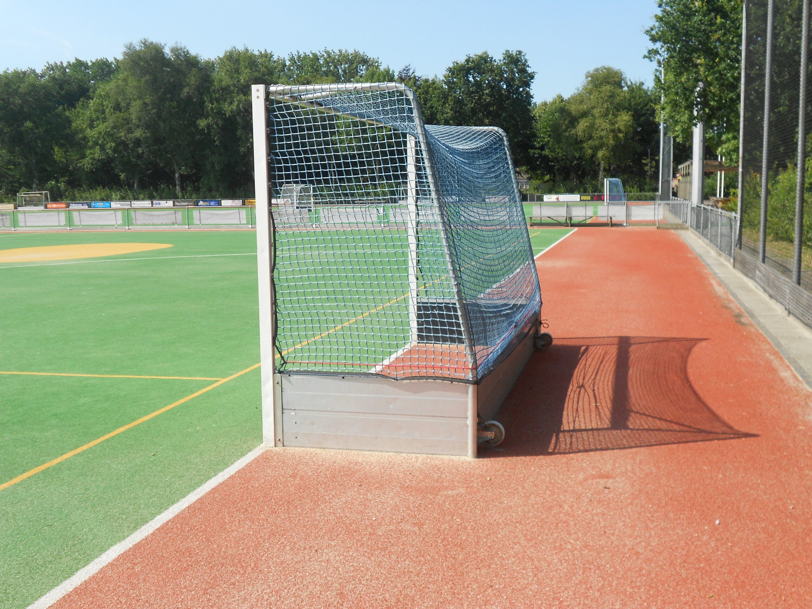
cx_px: 406
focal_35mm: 37
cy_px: 304
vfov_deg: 38.7
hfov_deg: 50.1
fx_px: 868
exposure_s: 1/500
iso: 80
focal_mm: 6.9
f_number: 3.9
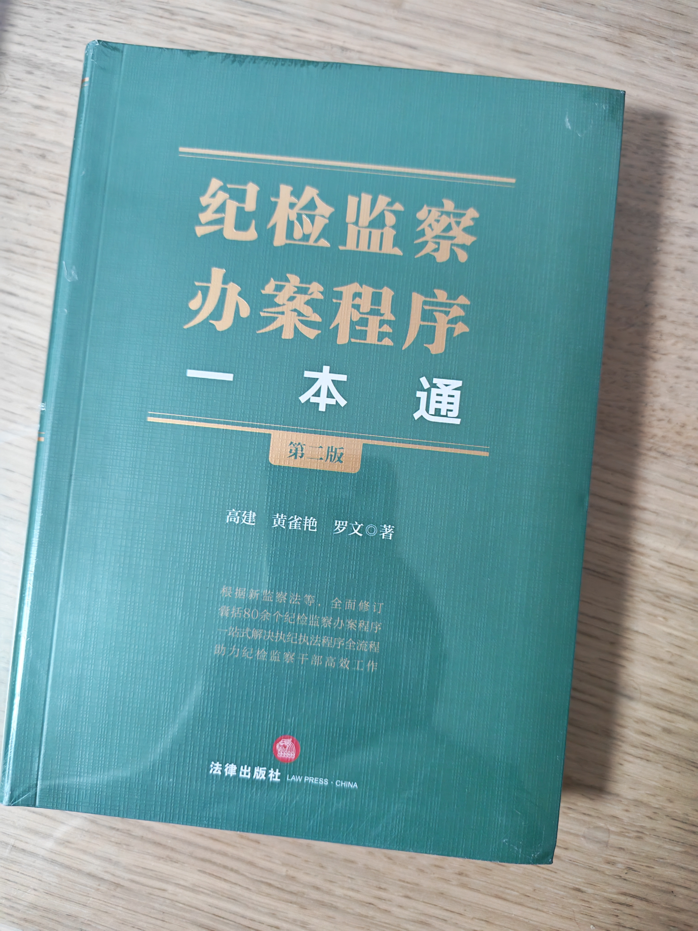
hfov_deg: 56.8
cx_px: 349
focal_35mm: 24
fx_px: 645
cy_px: 466
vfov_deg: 71.6
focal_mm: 6.12
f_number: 1.9
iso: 2000
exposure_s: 1/50
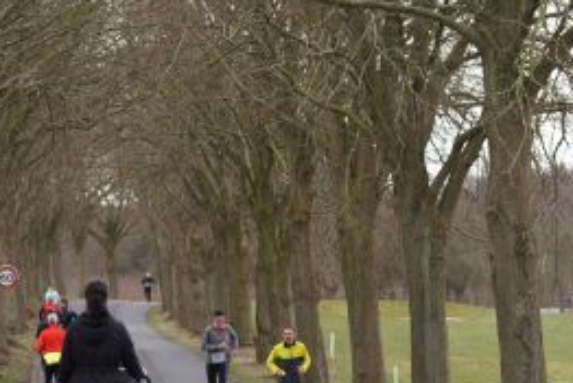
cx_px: 223
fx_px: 3185
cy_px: 323
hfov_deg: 10.3
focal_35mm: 200
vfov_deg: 6.9
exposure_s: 1/200
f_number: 4.5
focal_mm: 70
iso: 100
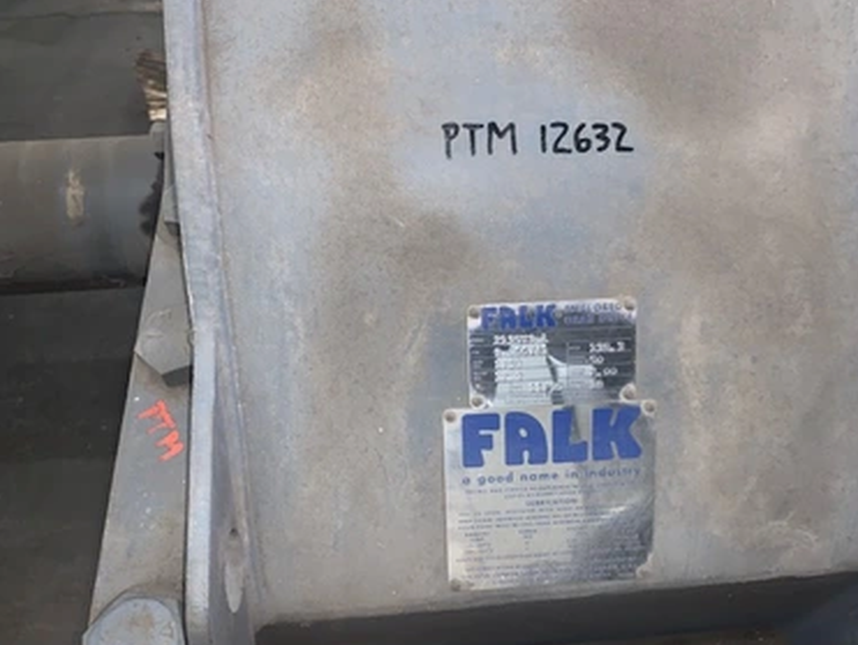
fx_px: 695
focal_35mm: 28
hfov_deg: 63.4
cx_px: 442
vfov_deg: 49.8
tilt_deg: -55.9
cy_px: 321
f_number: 1.8
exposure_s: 1/6
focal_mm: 4.25
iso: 40
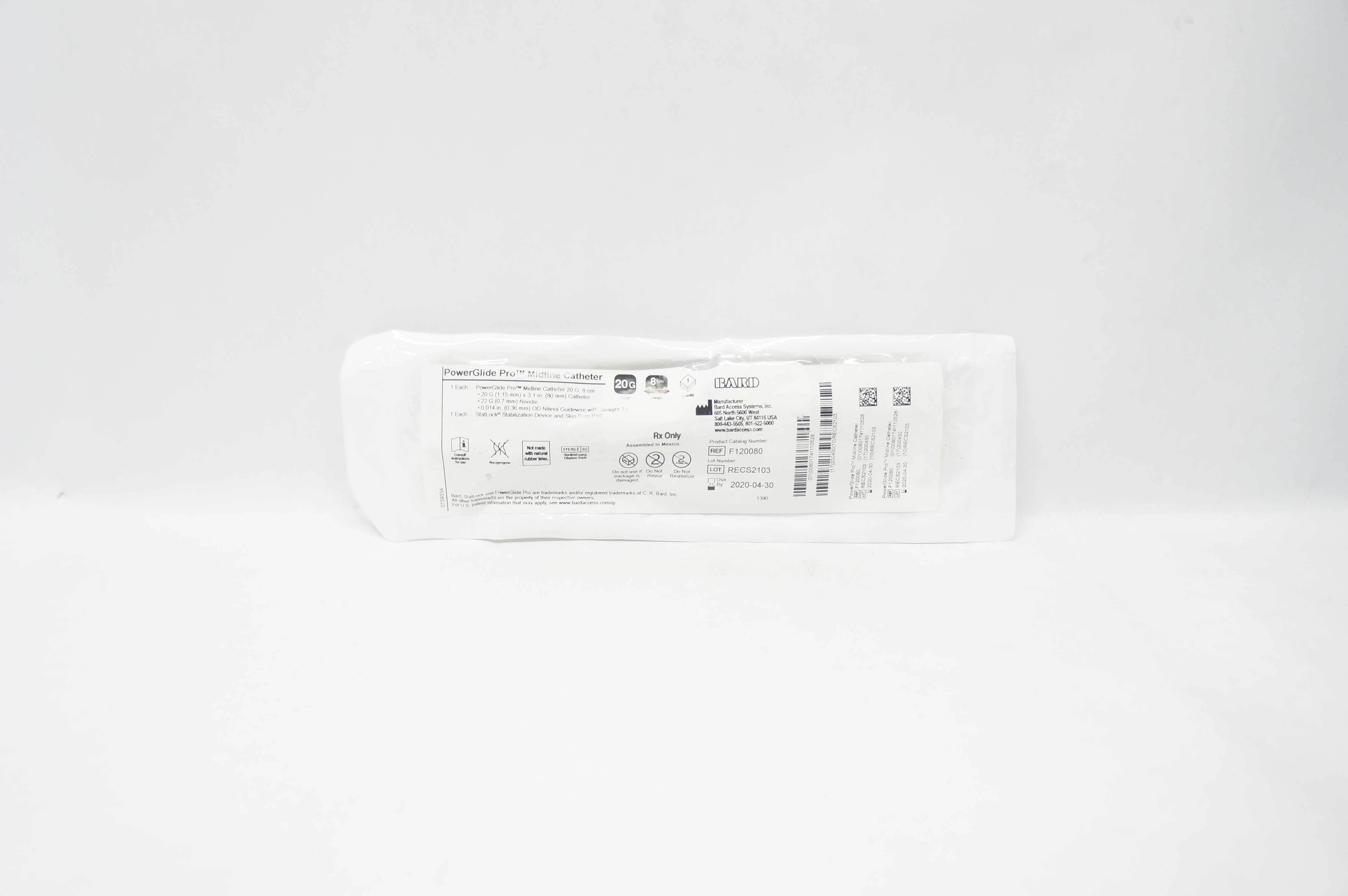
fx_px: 1010
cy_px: 448
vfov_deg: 47.8
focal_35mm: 27
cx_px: 674
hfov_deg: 67.4
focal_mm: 18
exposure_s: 1/100
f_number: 3.5
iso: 400
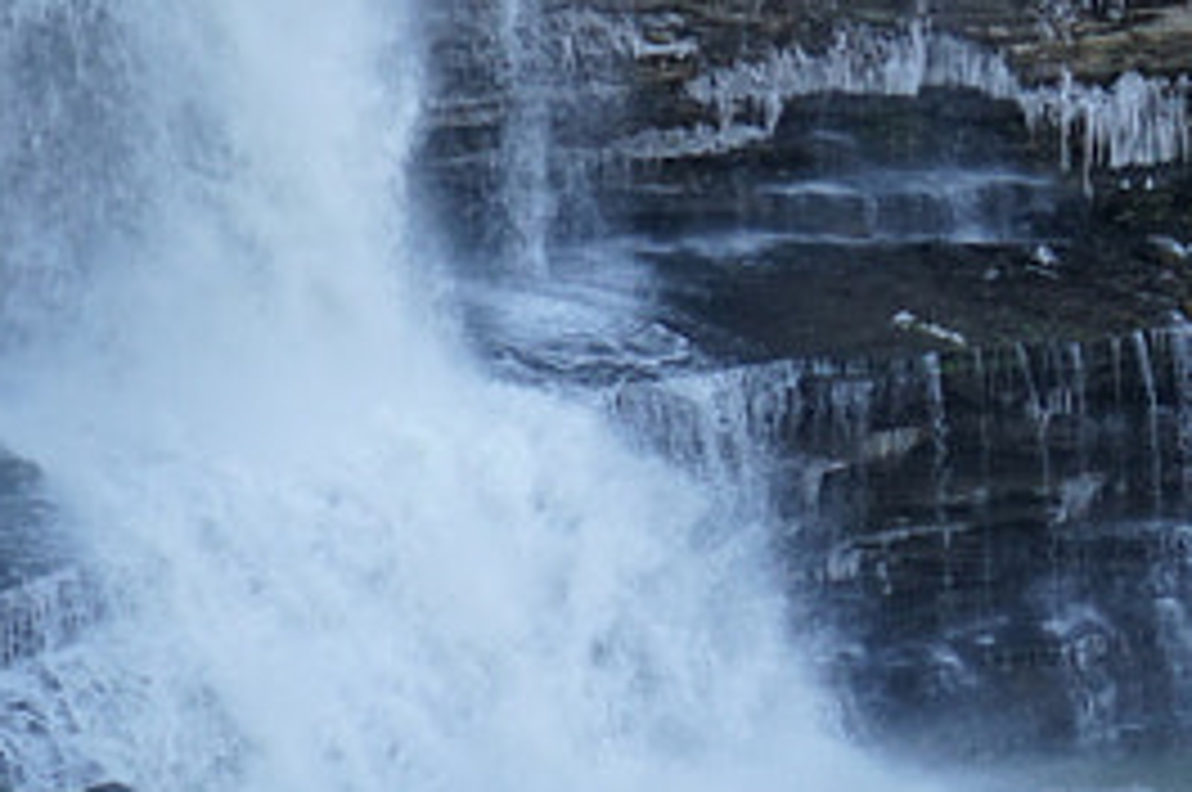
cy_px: 112
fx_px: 9193
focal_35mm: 278
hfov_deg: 7.3
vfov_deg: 4.9
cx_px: 1534
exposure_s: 1/160
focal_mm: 46
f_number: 4.5
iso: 160
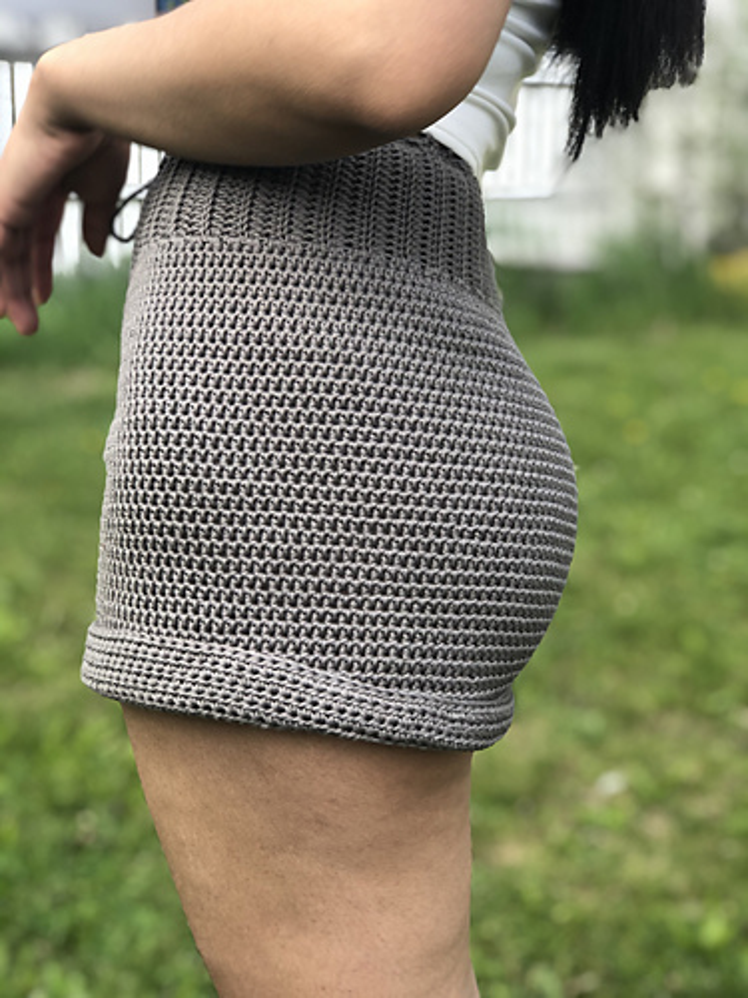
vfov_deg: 33.8
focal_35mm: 57
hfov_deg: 25.7
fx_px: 1642
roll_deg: -0.8
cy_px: 499
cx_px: 374
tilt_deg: -12.9
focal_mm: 6.6
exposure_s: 1/120
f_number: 2.8
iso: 32
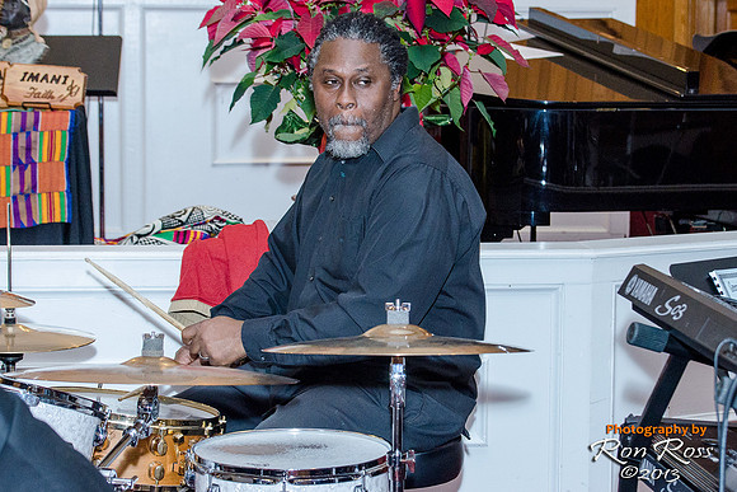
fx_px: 1689
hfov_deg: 24.6
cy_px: 246
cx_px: 368
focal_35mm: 82
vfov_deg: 16.6
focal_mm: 55
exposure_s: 1/60
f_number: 4.5
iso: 640
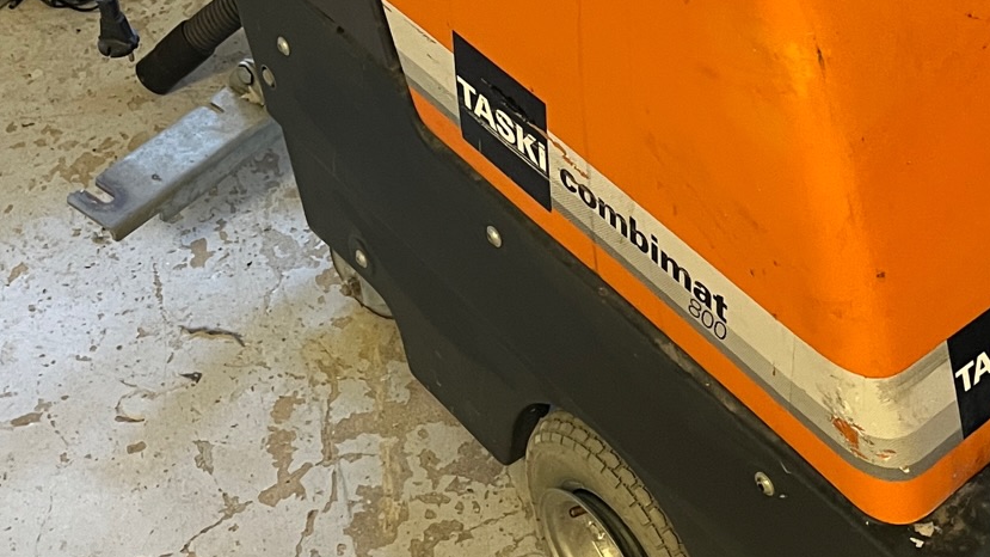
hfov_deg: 29.9
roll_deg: -1.3
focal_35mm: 70
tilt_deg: -33.6
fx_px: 1837
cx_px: 678
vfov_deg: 16.8
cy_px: -28
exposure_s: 1/33
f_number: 1.6
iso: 400
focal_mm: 5.1
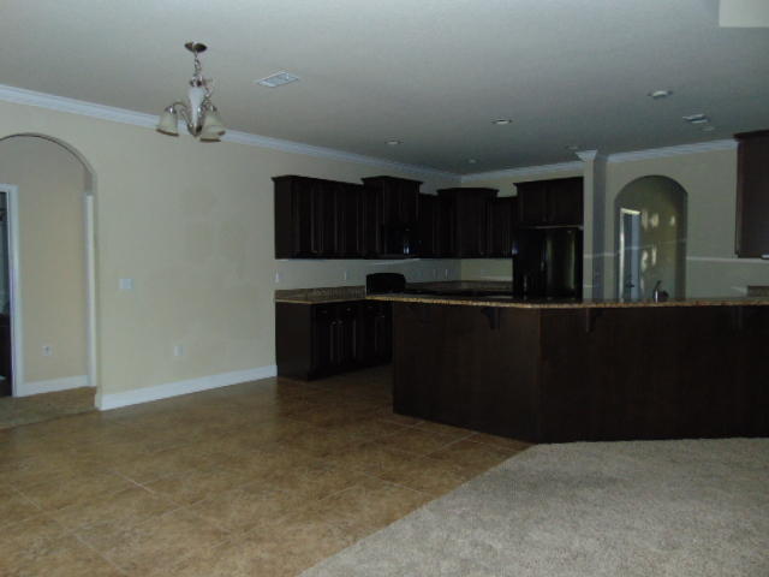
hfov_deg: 69.4
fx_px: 555
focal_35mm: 25
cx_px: 384
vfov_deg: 54.9
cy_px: 288
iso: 200
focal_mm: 4.5
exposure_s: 1/30
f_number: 3
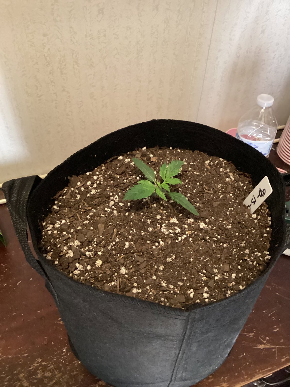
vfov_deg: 58.4
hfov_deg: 45.4
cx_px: 145
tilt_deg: -48.0
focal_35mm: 31
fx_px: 346
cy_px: 194
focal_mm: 3.3
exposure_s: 1/20
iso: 640
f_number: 2.4
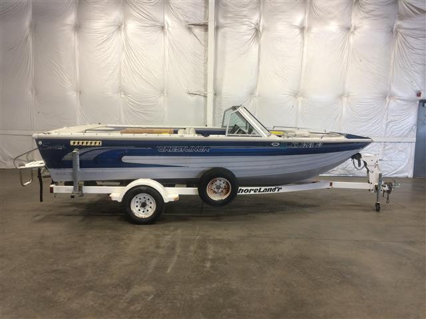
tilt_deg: -7.8
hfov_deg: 61.7
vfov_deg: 48.2
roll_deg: +0.1
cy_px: 160
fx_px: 357
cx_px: 213
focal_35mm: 29
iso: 50
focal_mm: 4.15
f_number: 2.2
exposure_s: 1/30
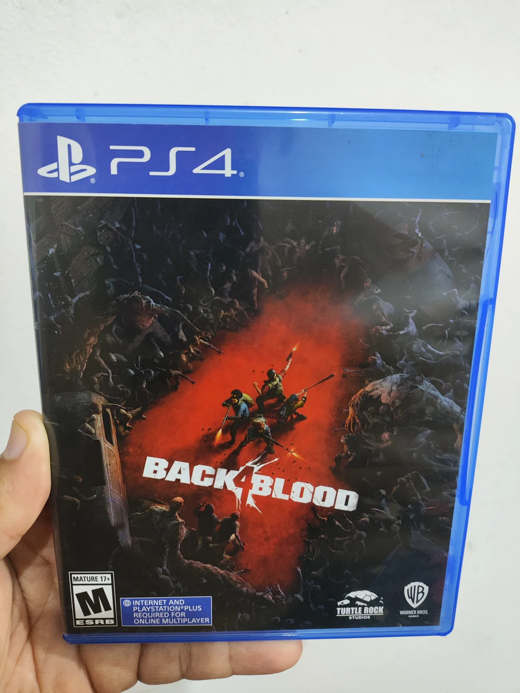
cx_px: 260
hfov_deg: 56.9
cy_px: 346
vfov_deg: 71.6
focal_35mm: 24
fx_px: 480
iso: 685
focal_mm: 4.68
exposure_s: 1/24
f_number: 1.8
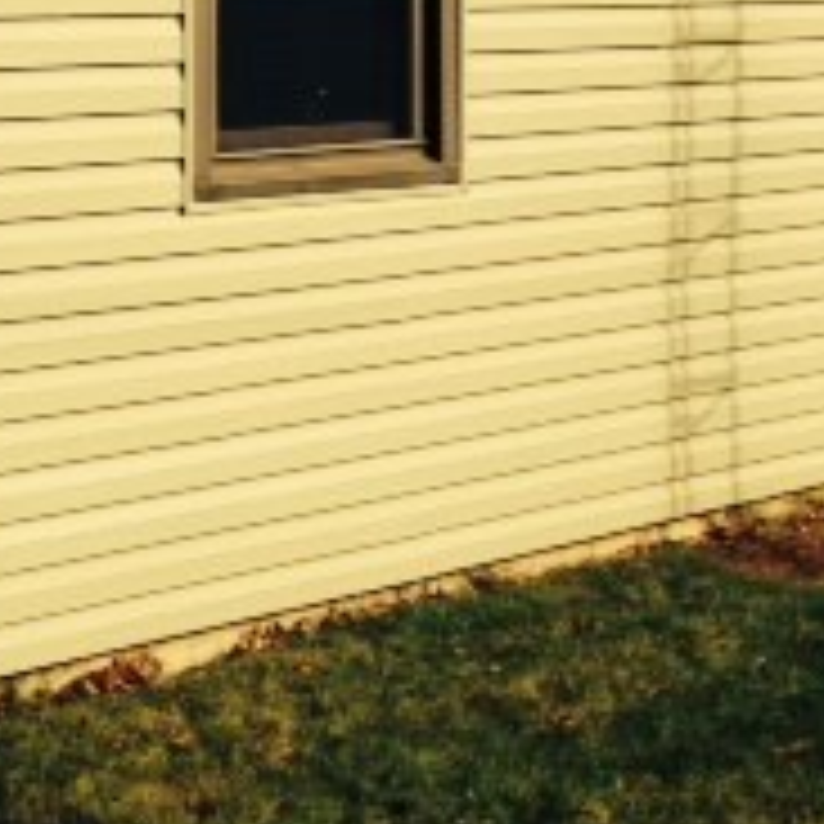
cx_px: 365
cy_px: 45
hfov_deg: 17.1
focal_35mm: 102
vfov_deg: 16.8
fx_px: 2747
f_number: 2.4
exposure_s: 1/1085
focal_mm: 4.12
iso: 50
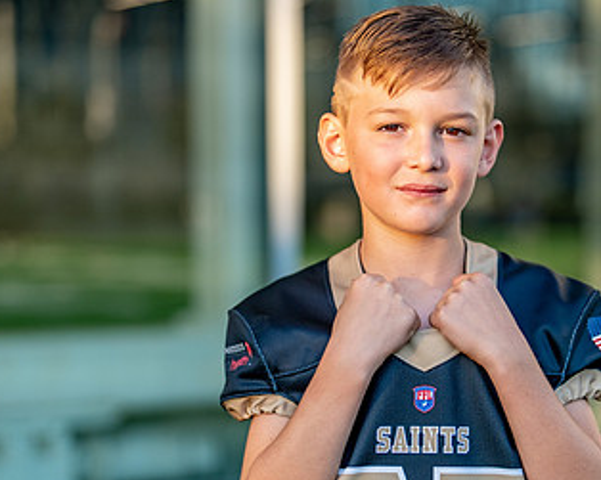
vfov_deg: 15.2
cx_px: 433
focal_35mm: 101
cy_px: 299
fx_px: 1796
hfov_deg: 18.9
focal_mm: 50
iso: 200
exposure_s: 1/1600
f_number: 1.2
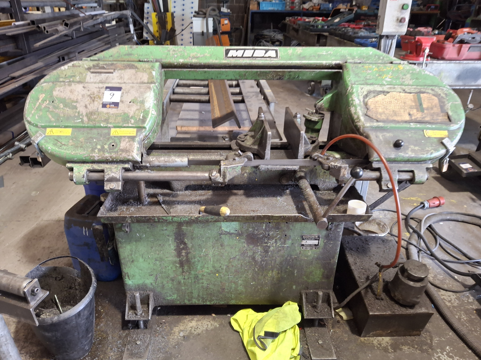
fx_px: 347
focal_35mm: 25
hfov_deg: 69.4
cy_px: 180
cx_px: 240
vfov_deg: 54.9
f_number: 1.8
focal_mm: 4.69
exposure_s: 1/50
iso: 160
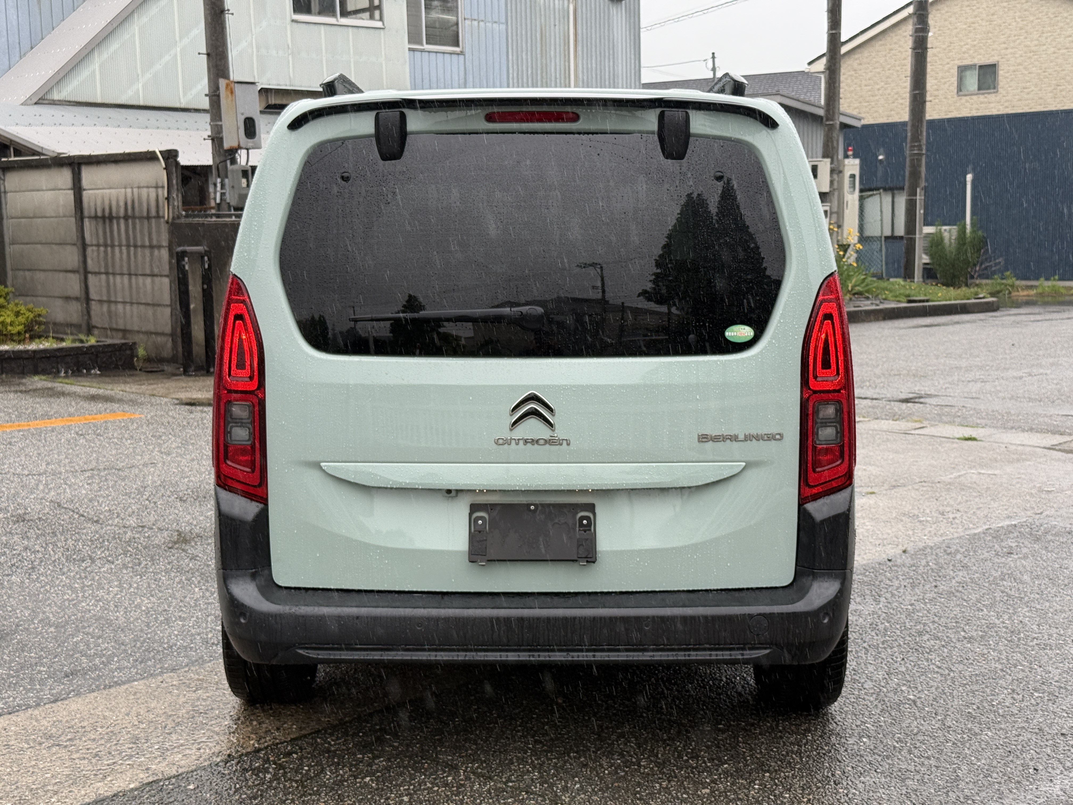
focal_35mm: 48
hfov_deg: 39.7
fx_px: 1488
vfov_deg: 30.3
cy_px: 402
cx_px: 536
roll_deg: +1.4
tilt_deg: -7.4
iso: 64
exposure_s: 1/309
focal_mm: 6.76
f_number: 1.78
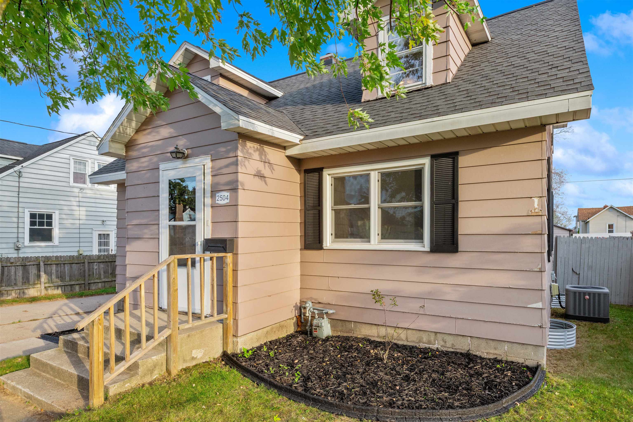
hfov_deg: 81.2
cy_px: 211
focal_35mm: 21
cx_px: 316
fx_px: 369
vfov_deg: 59.5
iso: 320
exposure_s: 1/160
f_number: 8
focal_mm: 21
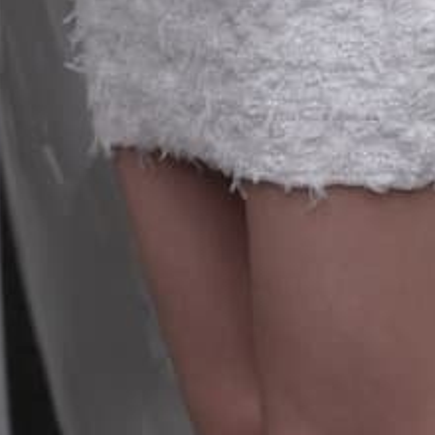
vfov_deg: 5.0
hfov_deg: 5.0
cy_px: -45
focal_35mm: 347
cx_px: 301
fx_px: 4933
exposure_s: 1/200
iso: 320
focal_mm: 50
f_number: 3.2
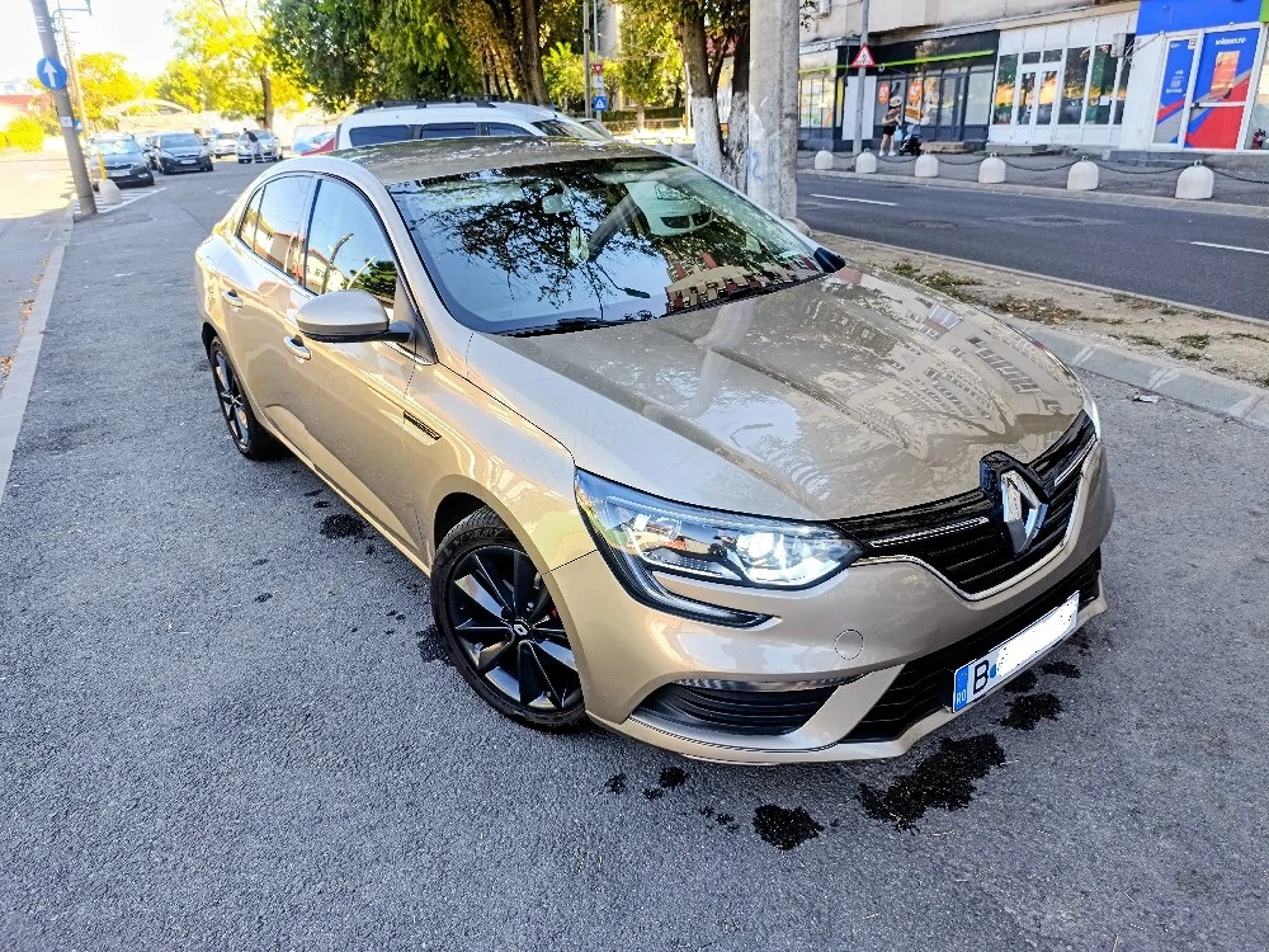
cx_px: 634
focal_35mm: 23
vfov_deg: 58.9
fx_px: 843
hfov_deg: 73.9
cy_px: 476
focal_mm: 6.19
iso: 64
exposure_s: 1/100
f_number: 1.65
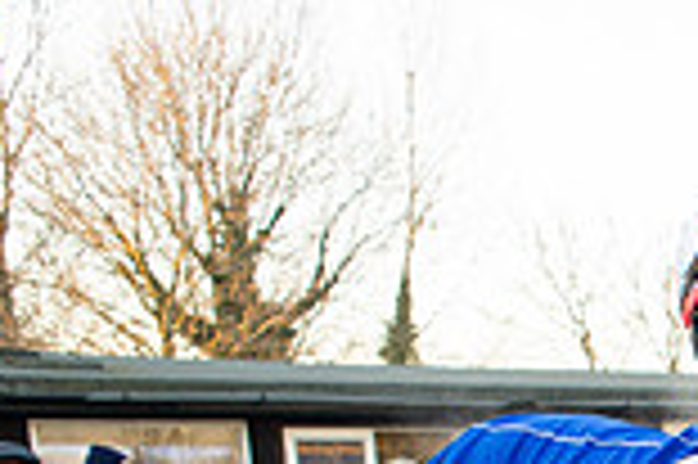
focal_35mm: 90
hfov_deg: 18.4
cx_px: 1207
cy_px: 833
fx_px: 1743
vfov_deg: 13.6
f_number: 5
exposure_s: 1/250
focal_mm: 24
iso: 1000
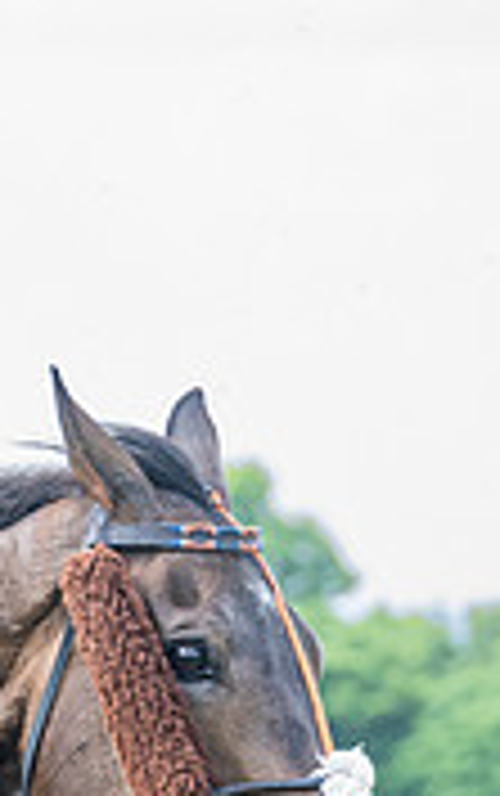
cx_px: -329
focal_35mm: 451
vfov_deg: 4.6
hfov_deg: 2.9
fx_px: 9809
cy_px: 1109
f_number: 2.8
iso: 400
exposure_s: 1/1600
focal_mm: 70
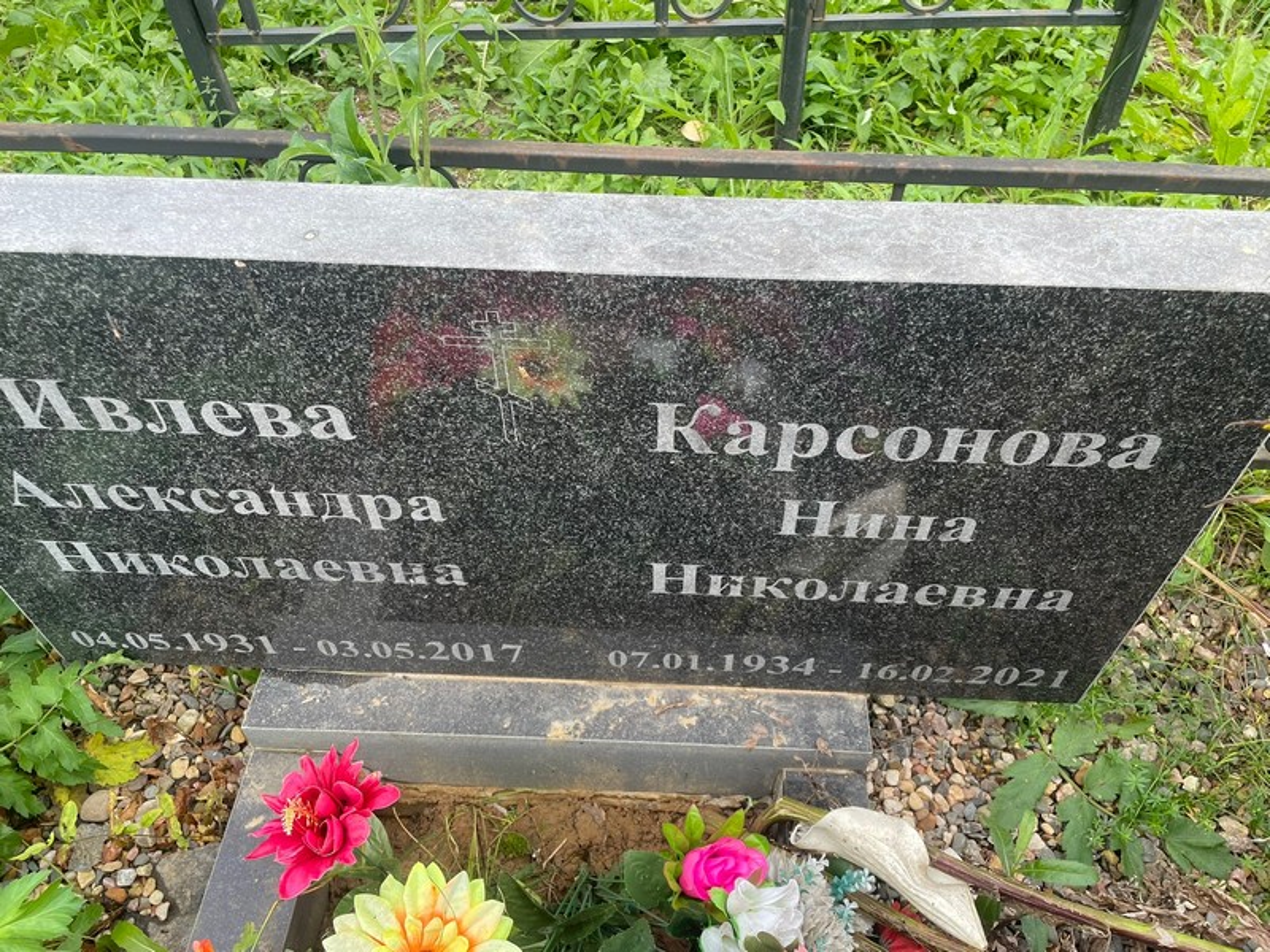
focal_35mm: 26
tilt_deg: -48.7
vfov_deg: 53.1
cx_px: 635
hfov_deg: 67.3
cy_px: 476
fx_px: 954
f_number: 1.6
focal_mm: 4.2
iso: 32
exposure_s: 1/228
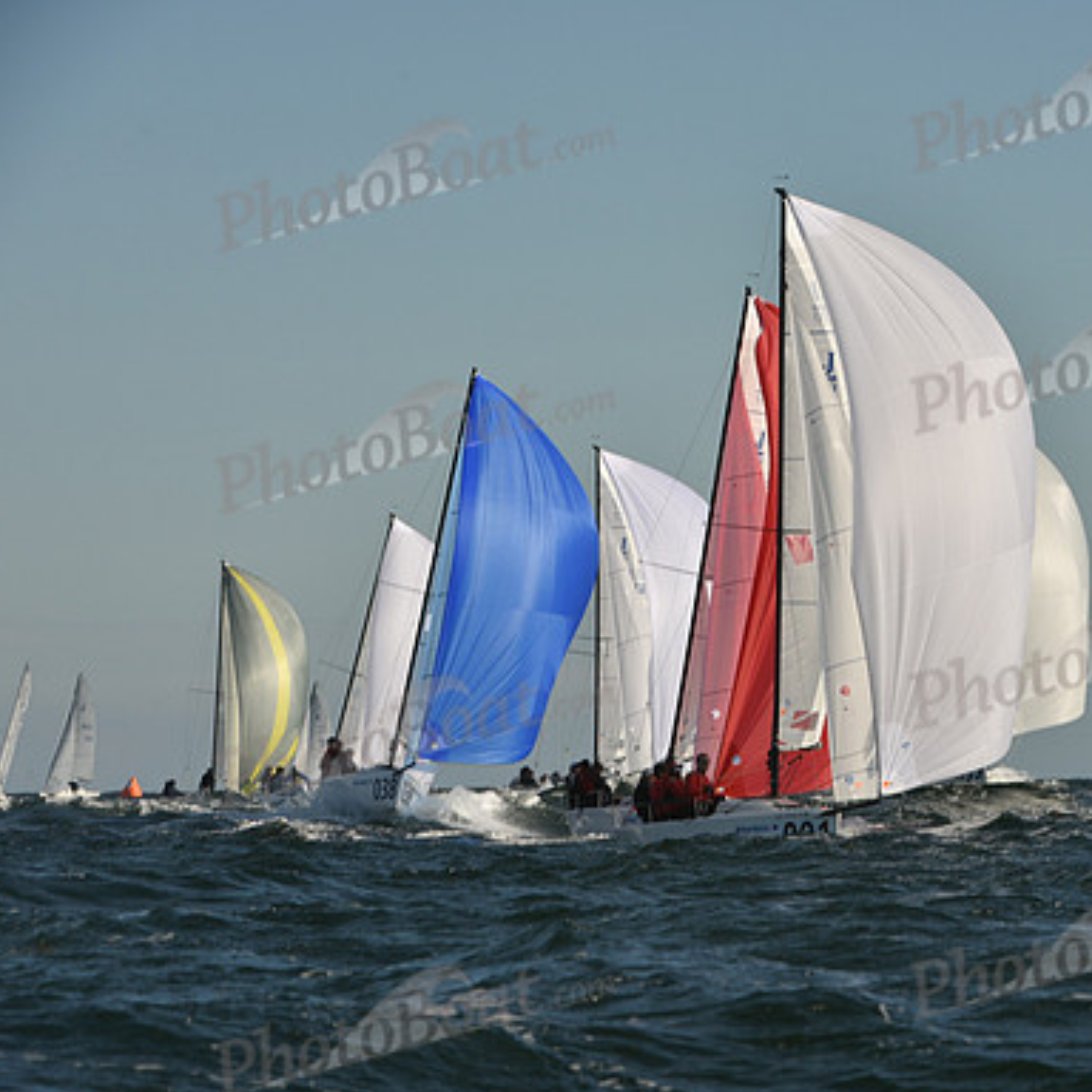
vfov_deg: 6.8
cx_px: 765
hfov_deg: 6.8
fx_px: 9172
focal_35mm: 257
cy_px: 547
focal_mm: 200
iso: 250
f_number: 10
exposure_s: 1/1000
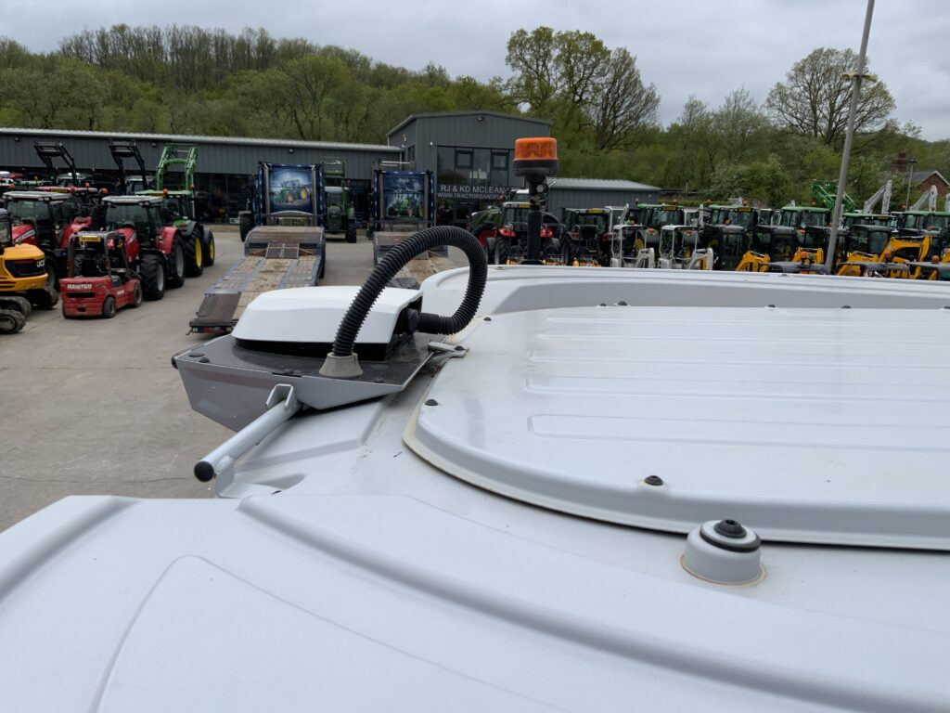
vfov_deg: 48.2
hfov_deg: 61.7
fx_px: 796
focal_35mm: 29
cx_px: 475
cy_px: 356
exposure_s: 1/1035
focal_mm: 3
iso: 16
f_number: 1.8
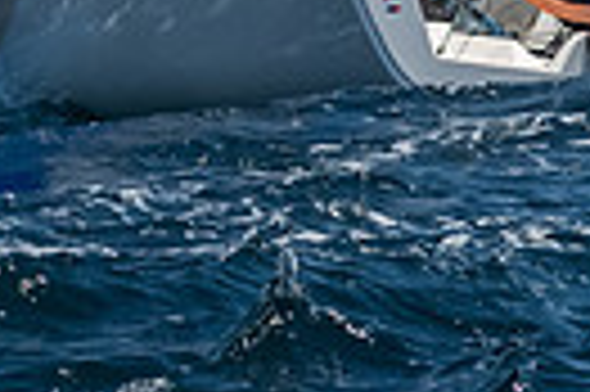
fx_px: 13586
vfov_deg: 1.6
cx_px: -347
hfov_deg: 2.5
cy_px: -464
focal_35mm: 830
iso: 640
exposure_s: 1/1600
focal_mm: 125
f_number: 14
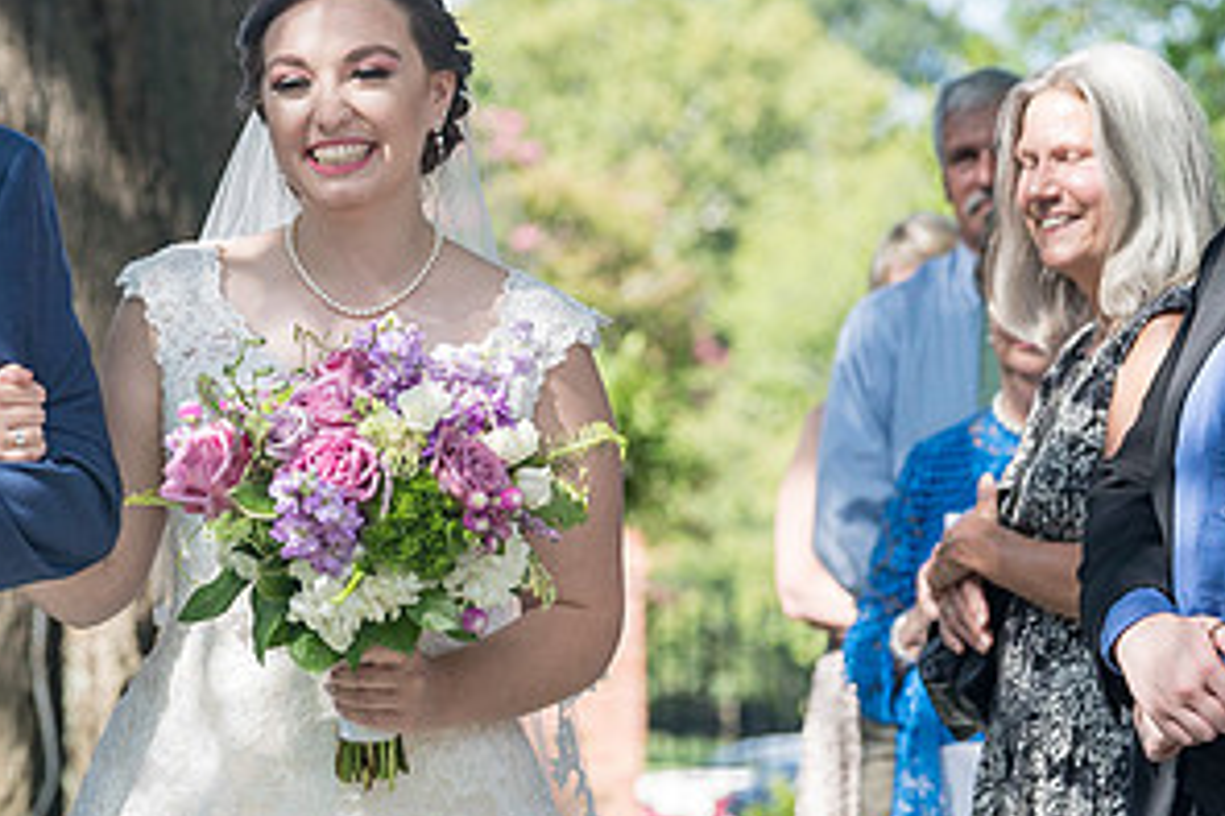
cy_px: 354
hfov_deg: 9.8
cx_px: 141
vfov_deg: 6.5
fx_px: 7142
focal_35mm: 210
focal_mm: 107
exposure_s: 1/200
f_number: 5
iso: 100
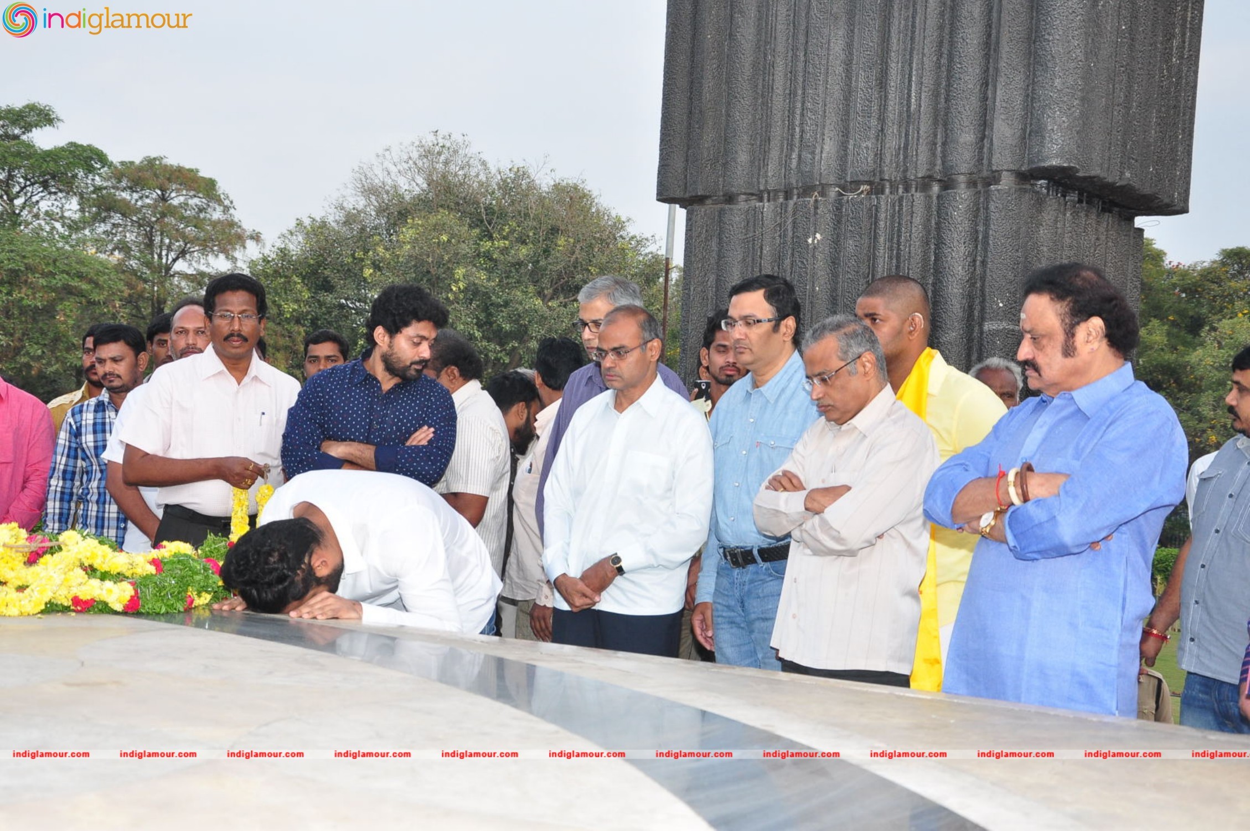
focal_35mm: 52
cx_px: 625
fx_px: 1821
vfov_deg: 25.7
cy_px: 416
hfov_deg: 37.9
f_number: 6.3
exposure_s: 1/125
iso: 640
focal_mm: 35
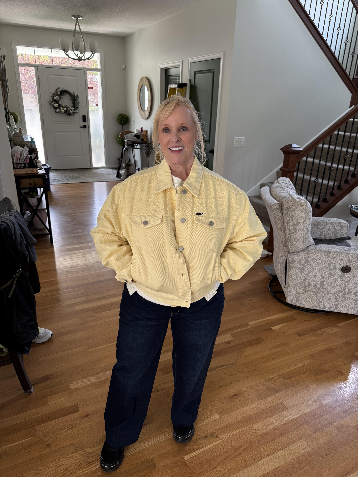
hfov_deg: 56.8
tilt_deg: -21.7
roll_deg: -2.3
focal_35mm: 24
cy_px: 238
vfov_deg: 71.6
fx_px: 331
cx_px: 179
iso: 160
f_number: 1.78
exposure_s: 1/121
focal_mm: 6.76
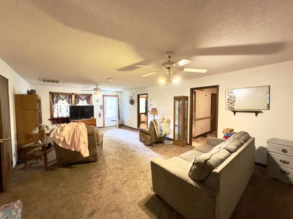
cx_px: 146
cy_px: 110
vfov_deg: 85.7
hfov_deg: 102.1
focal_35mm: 14
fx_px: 118
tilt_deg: -3.1
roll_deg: -0.1
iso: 500
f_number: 2.2
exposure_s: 1/60
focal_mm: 2.22
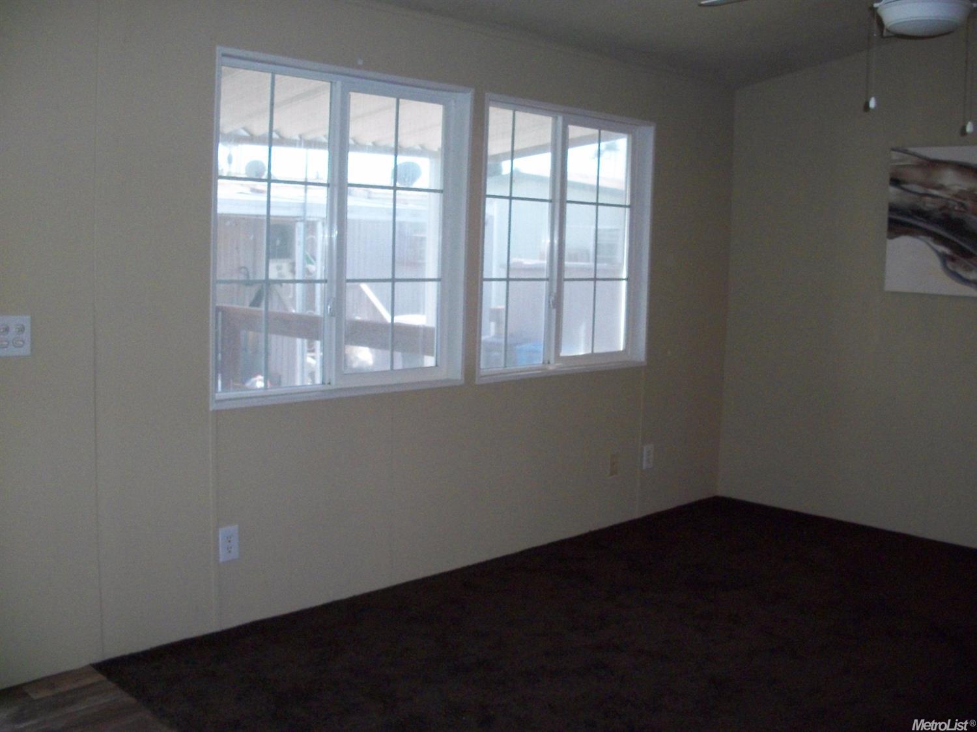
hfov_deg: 52.6
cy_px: 366
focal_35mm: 35
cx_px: 488
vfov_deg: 40.7
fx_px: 988
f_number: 3.1
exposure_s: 1/125
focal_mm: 6.3
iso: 400
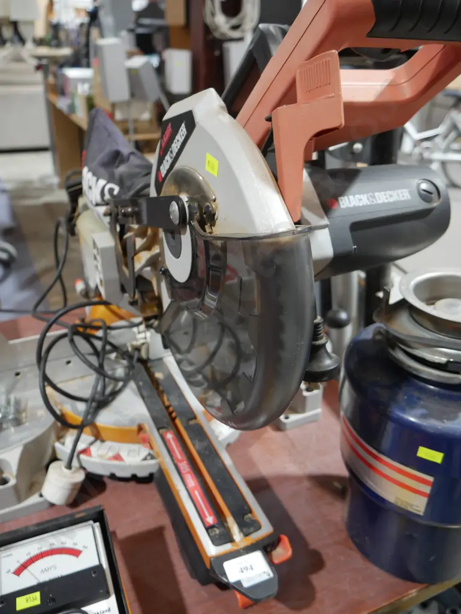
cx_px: 230
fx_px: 497
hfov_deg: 49.8
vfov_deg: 63.4
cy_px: 307
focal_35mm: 28
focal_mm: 14
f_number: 3.5
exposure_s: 1/60
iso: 800
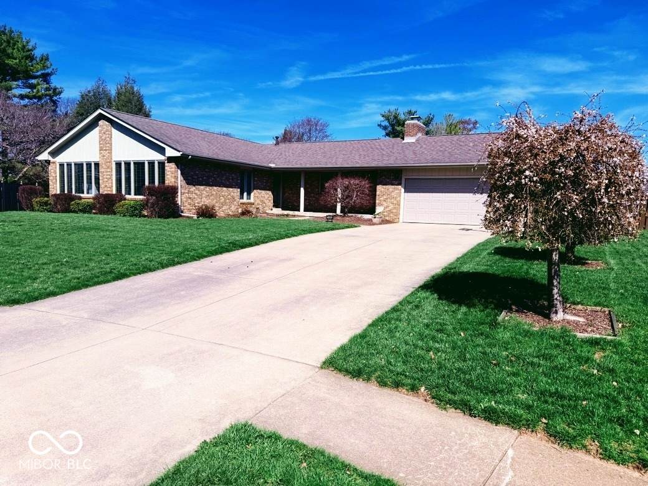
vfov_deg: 56.8
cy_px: 243
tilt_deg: -5.0
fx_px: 449
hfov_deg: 71.6
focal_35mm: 24
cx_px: 324
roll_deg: -2.0
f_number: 1.78
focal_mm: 6.76
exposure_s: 1/7353
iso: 80
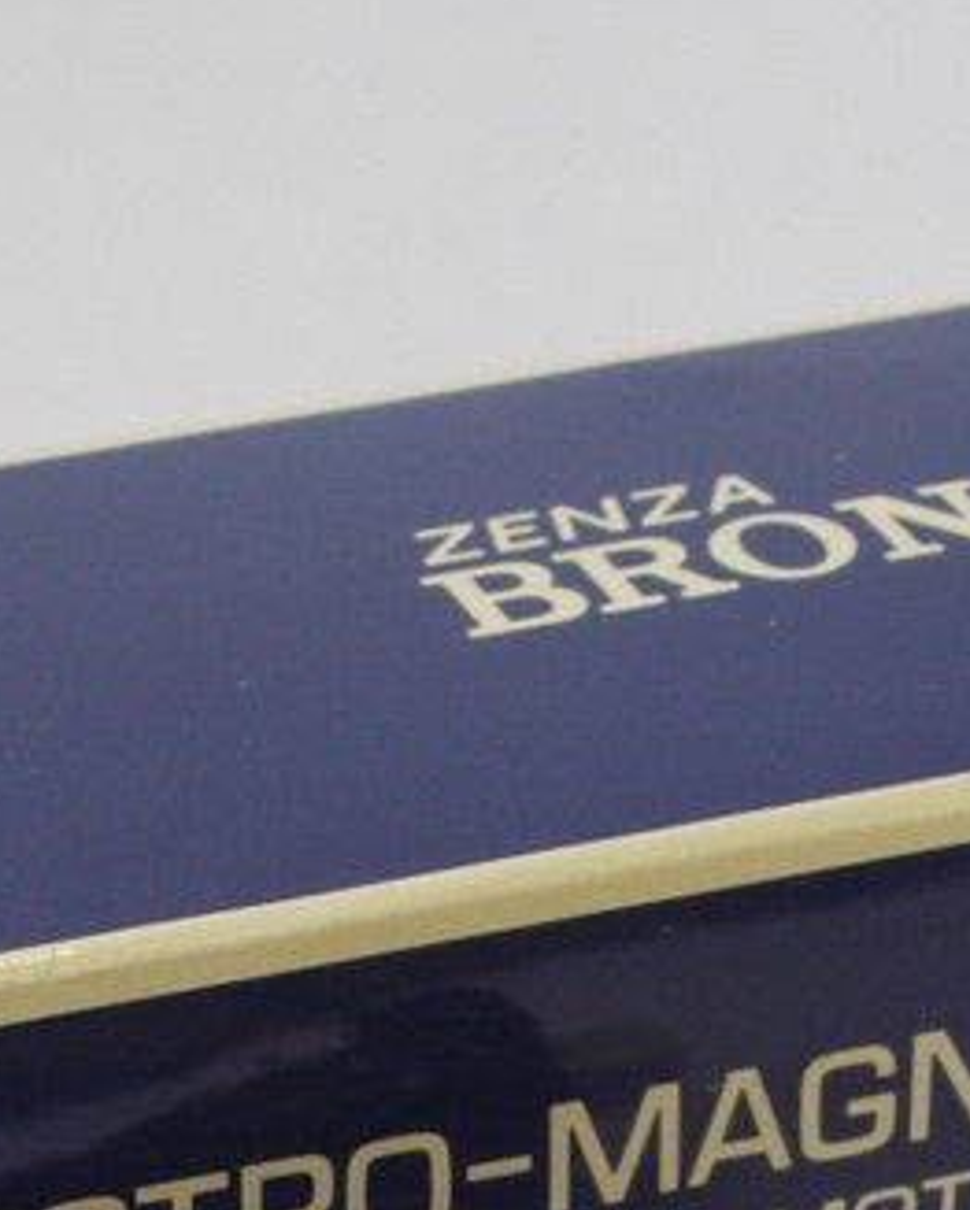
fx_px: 7708
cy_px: 1576
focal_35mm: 215
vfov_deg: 8.8
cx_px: 474
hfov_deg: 7.2
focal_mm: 30
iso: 800
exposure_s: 1/50
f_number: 10
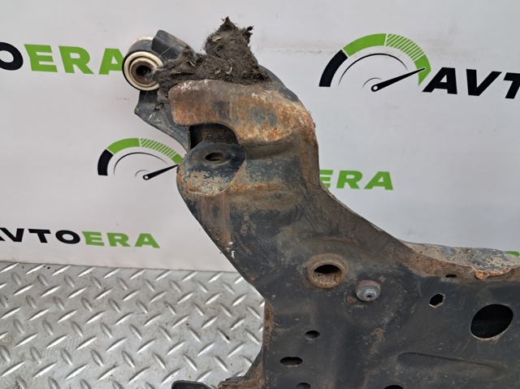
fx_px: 405
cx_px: 260
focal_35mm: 27
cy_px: 194
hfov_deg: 65.4
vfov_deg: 51.3
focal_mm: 4
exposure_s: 1/50
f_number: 1.8
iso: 160
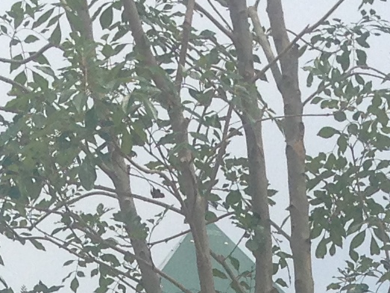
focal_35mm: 206
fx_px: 2320
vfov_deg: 6.6
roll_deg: -0.6
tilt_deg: -2.2
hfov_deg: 9.6
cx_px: 233
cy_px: 876
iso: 50
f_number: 2.4
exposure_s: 1/1808
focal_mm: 4.12
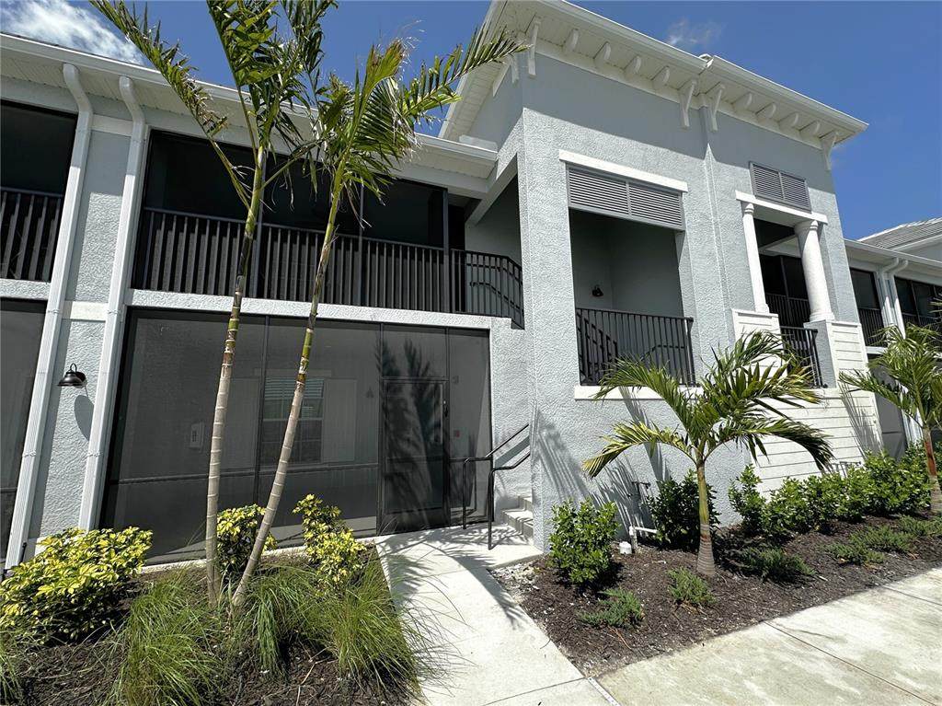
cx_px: 471
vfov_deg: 85.6
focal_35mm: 14
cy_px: 353
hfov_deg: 102.1
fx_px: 381
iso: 50
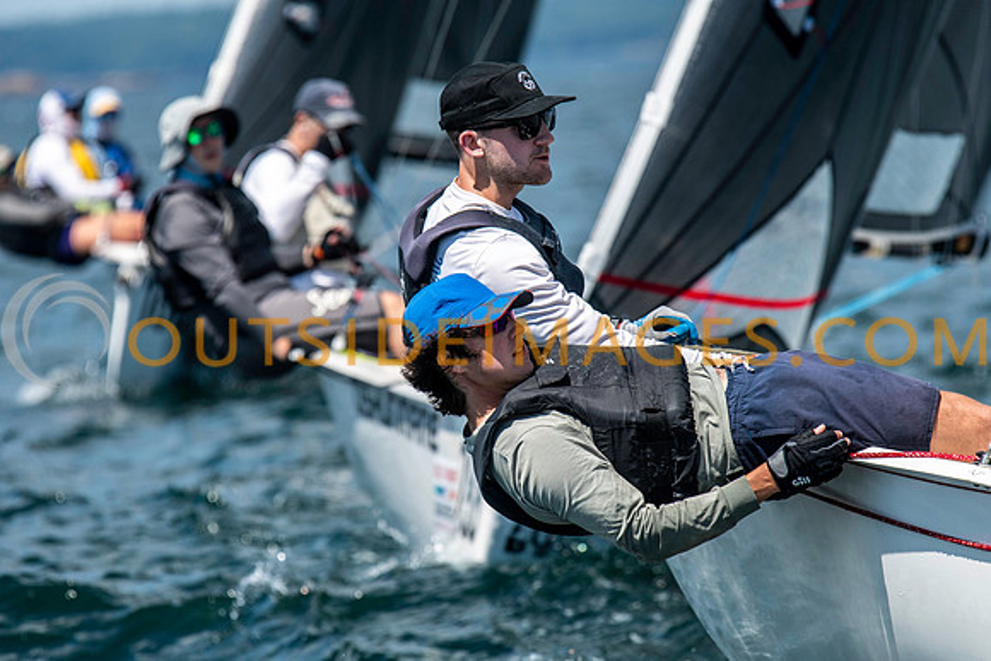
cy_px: 330
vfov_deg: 3.1
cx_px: 496
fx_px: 12390
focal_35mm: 450
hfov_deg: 4.6
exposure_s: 1/2000
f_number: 5.6
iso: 320
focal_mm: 300
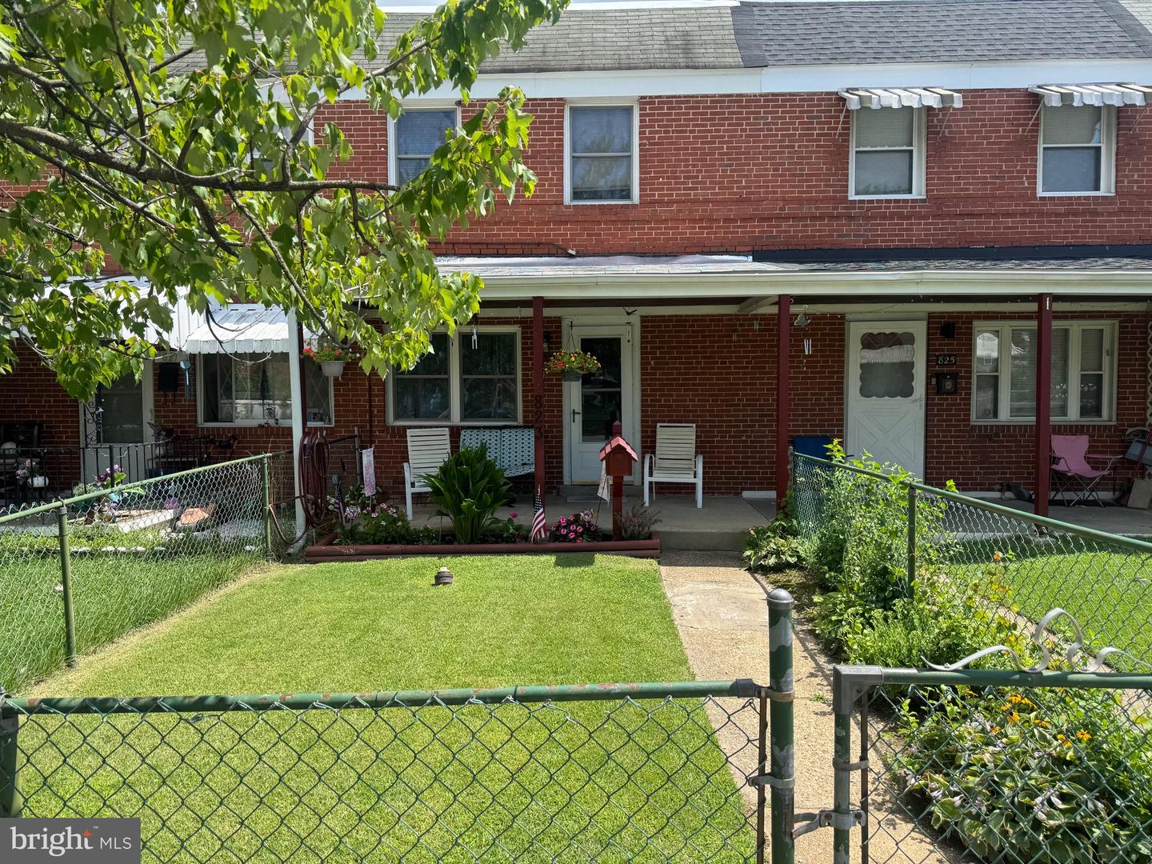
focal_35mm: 24
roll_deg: -0.2
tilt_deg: -3.4
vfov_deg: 56.8
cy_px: 432
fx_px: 799
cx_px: 576
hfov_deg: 71.6
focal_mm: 6.76
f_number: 1.78
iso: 80
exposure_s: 1/2415
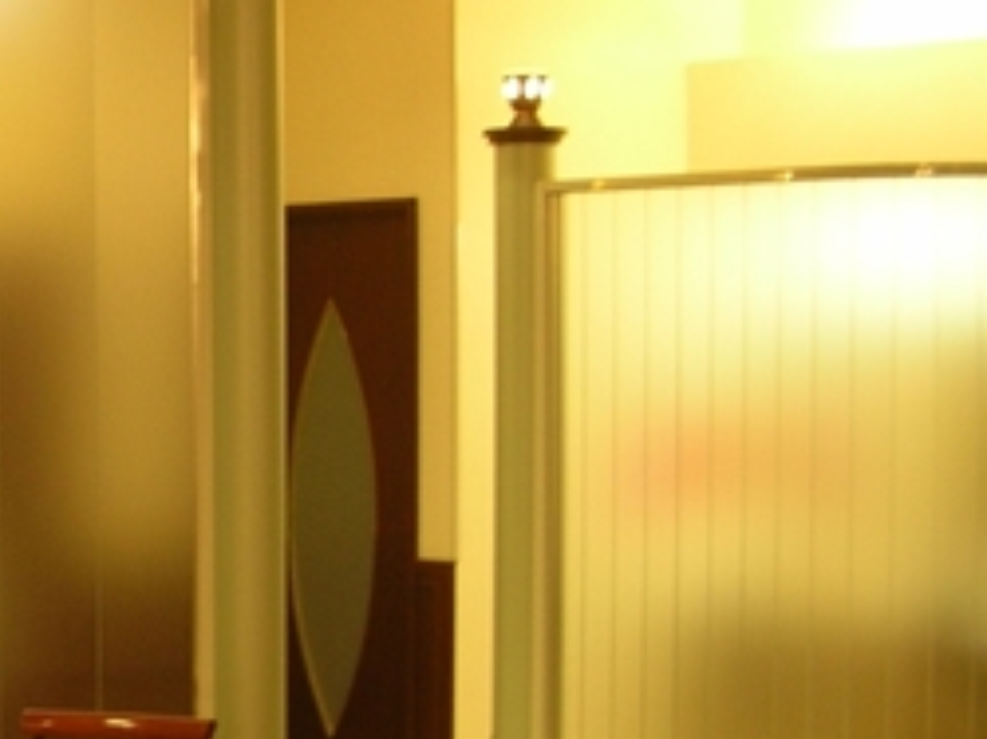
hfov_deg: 19.2
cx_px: -229
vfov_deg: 15.3
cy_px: 613
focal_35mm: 96
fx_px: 2735
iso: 50
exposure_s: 1/6.5
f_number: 2.8
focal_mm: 5.8
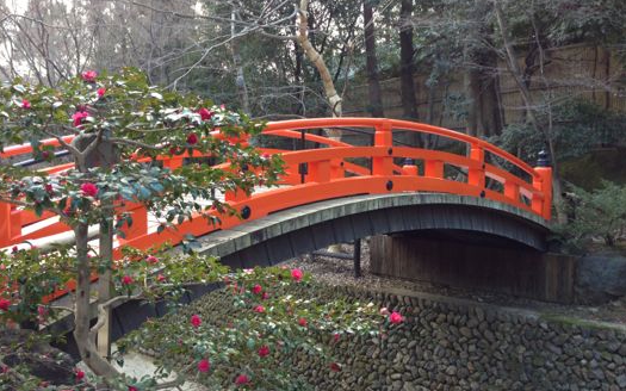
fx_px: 682
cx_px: 273
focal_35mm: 40
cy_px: 201
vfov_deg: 32.0
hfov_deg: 49.2
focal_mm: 4.13
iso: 64
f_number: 2.4
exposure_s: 1/40
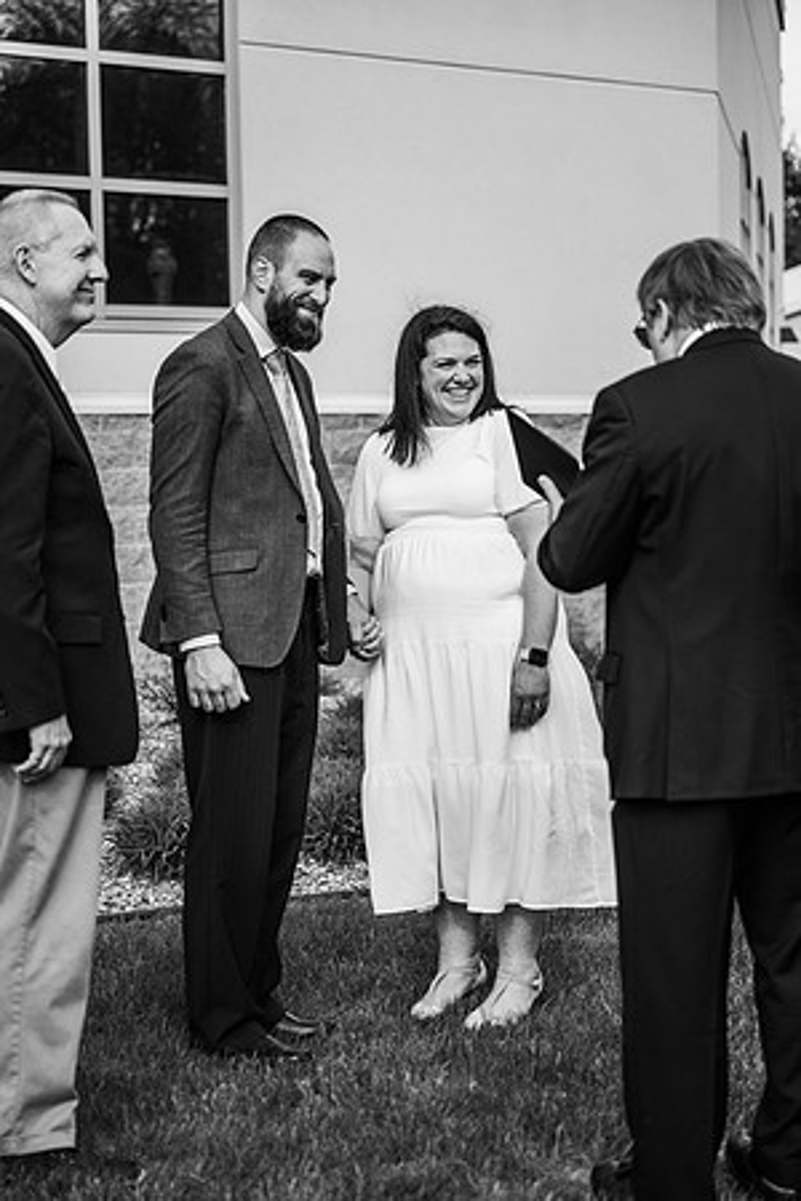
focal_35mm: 64
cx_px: 400
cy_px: 600
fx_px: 2136
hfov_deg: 21.2
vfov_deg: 31.4
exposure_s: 1/3200
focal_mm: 64
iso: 200
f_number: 2.8
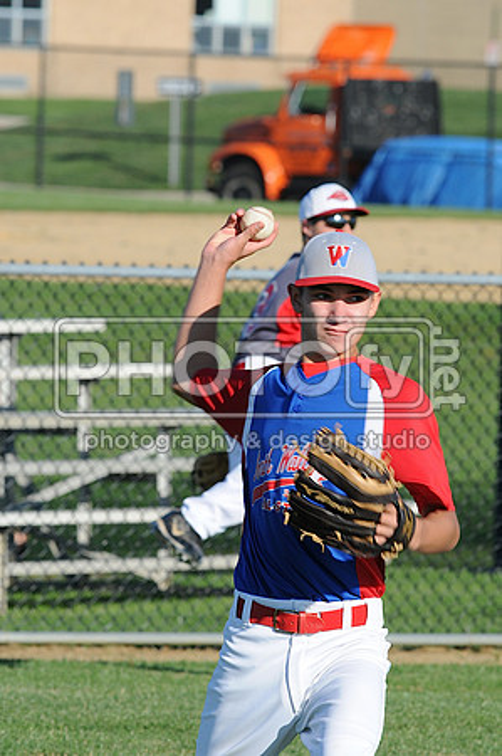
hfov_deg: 3.0
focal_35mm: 450
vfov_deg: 4.6
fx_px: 9434
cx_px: 251
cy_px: 378
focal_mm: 300
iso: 200
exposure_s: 1/250
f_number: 11
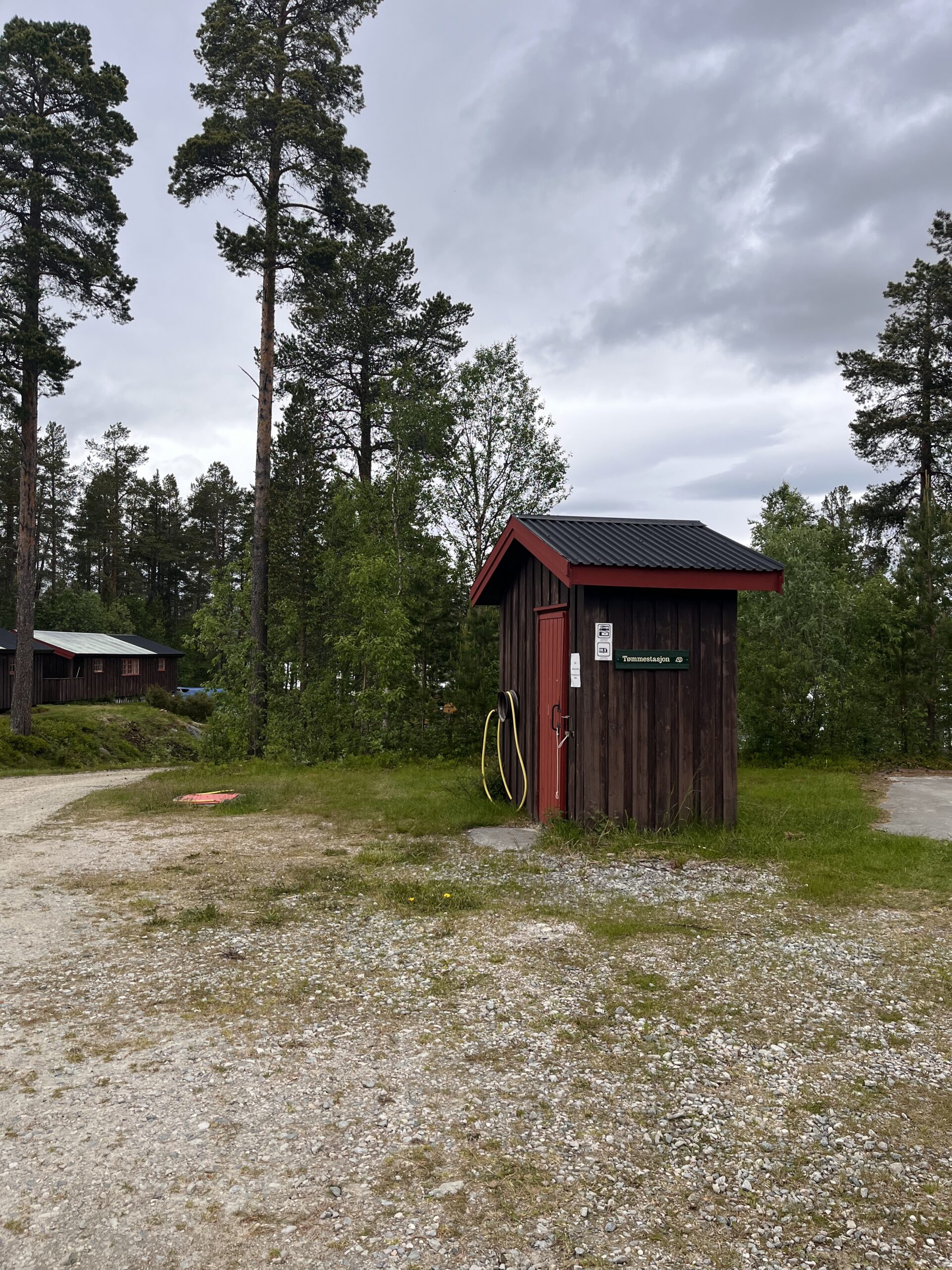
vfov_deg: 67.3
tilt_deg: -0.4
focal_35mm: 26
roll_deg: +1.1
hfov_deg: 53.1
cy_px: 635
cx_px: 476
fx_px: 953
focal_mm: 5.1
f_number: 1.6
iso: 50
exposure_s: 1/1721
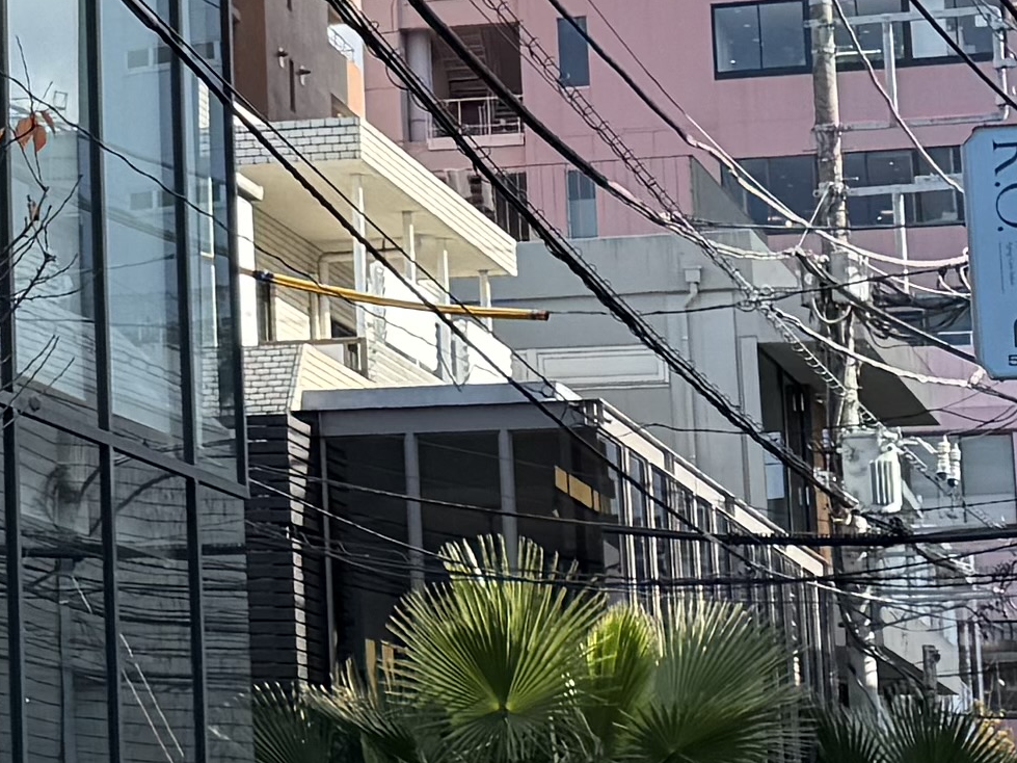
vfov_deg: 10.5
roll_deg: -0.8
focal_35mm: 140
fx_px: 4113
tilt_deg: +11.7
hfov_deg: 12.6
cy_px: 91
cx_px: -919
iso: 80
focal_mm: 6.76
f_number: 1.78
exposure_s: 1/2299
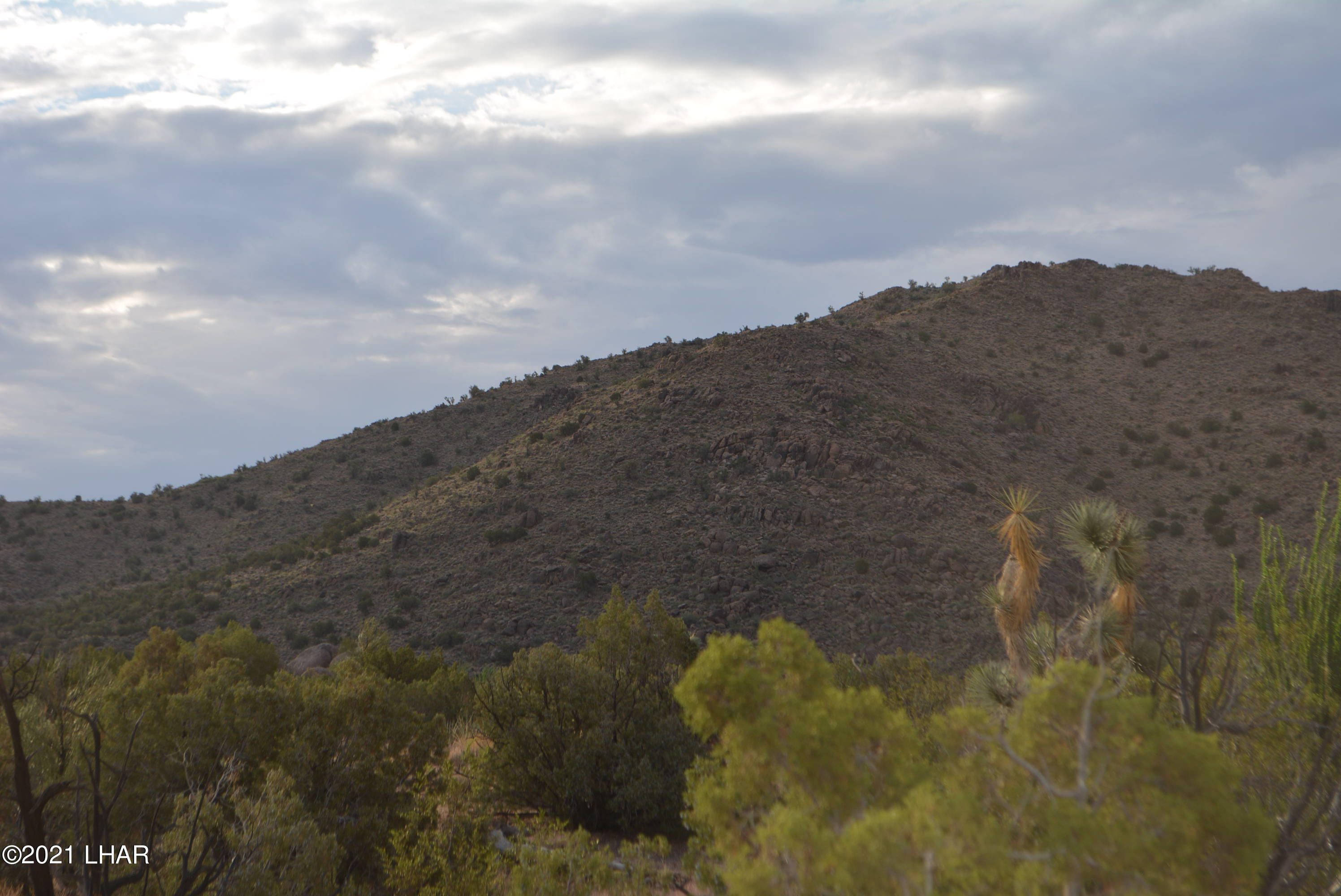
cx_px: 670
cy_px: 448
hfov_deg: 24.6
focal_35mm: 82
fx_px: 3075
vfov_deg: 16.6
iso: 100
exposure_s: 1/200
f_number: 8
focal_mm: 55
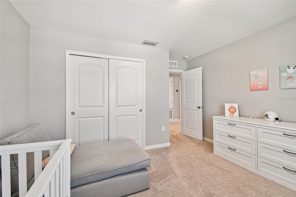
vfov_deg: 77.3
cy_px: 98
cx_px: 148
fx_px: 123
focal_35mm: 15
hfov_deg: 100.4
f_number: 8
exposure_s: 1/3.33
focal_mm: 10
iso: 100
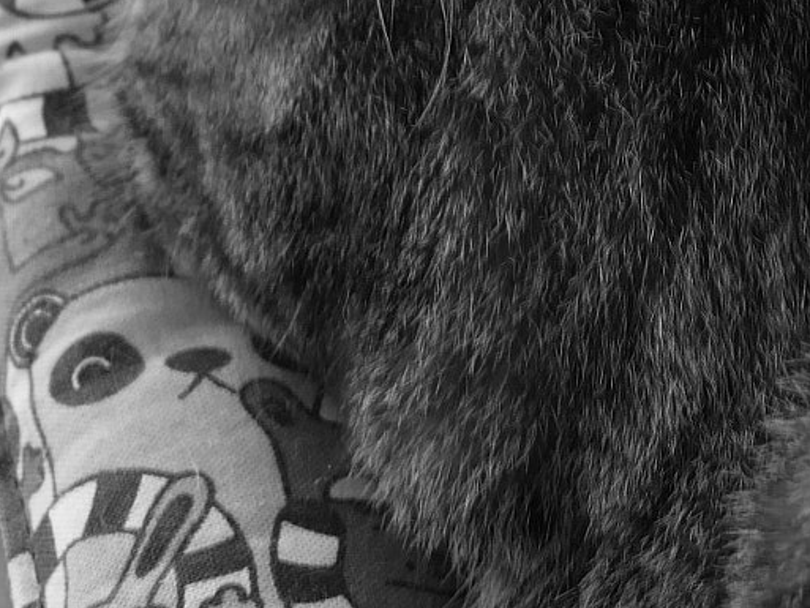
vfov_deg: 9.3
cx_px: 488
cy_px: -197
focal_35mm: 156
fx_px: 3651
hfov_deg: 12.7
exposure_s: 1/60
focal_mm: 25
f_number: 5.3
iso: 400
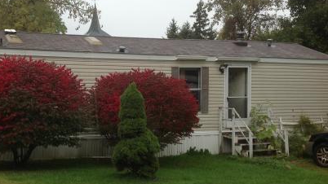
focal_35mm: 55
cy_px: 100
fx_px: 478
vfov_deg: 21.8
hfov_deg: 37.2
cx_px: 96
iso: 50
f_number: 2.4
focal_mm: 4.28
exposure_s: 1/256
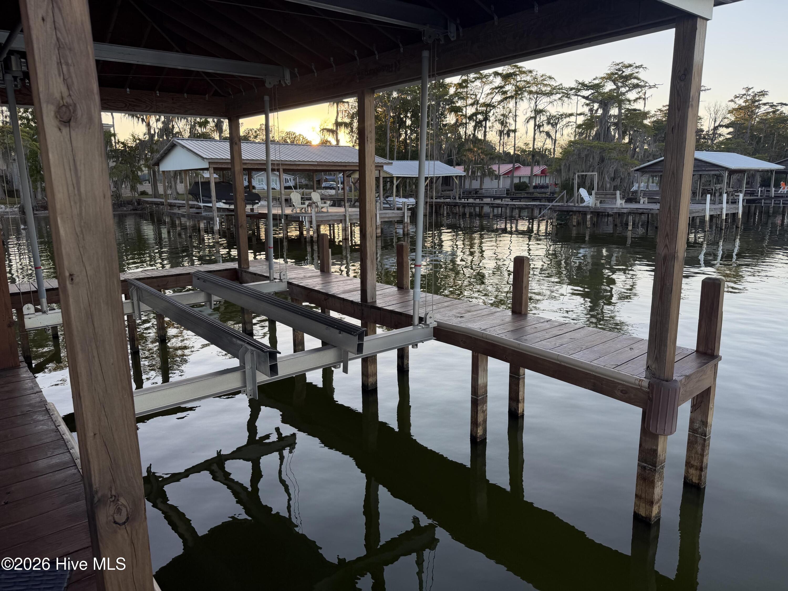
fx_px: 546
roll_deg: +2.1
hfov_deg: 71.6
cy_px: 296
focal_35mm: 24
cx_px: 394
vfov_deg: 56.8
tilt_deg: -9.3
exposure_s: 1/410
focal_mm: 6.76
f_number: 1.78
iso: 80
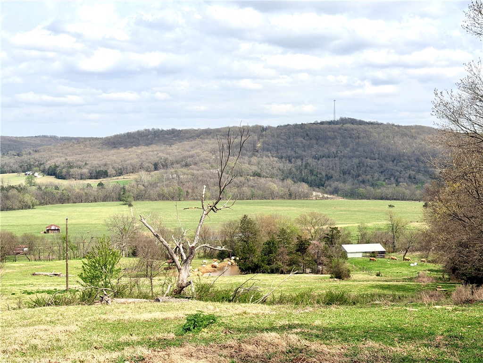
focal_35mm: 48
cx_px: 242
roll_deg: +0.3
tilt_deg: -1.2
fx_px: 670
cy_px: 182
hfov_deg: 39.7
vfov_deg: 30.3
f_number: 1.78
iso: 64
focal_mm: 6.76
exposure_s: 1/6536
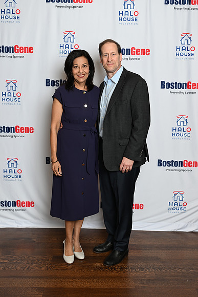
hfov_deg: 28.1
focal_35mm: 48
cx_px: 99
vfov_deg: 41.1
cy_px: 148
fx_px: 396
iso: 200
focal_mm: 48
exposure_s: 1/80
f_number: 3.5
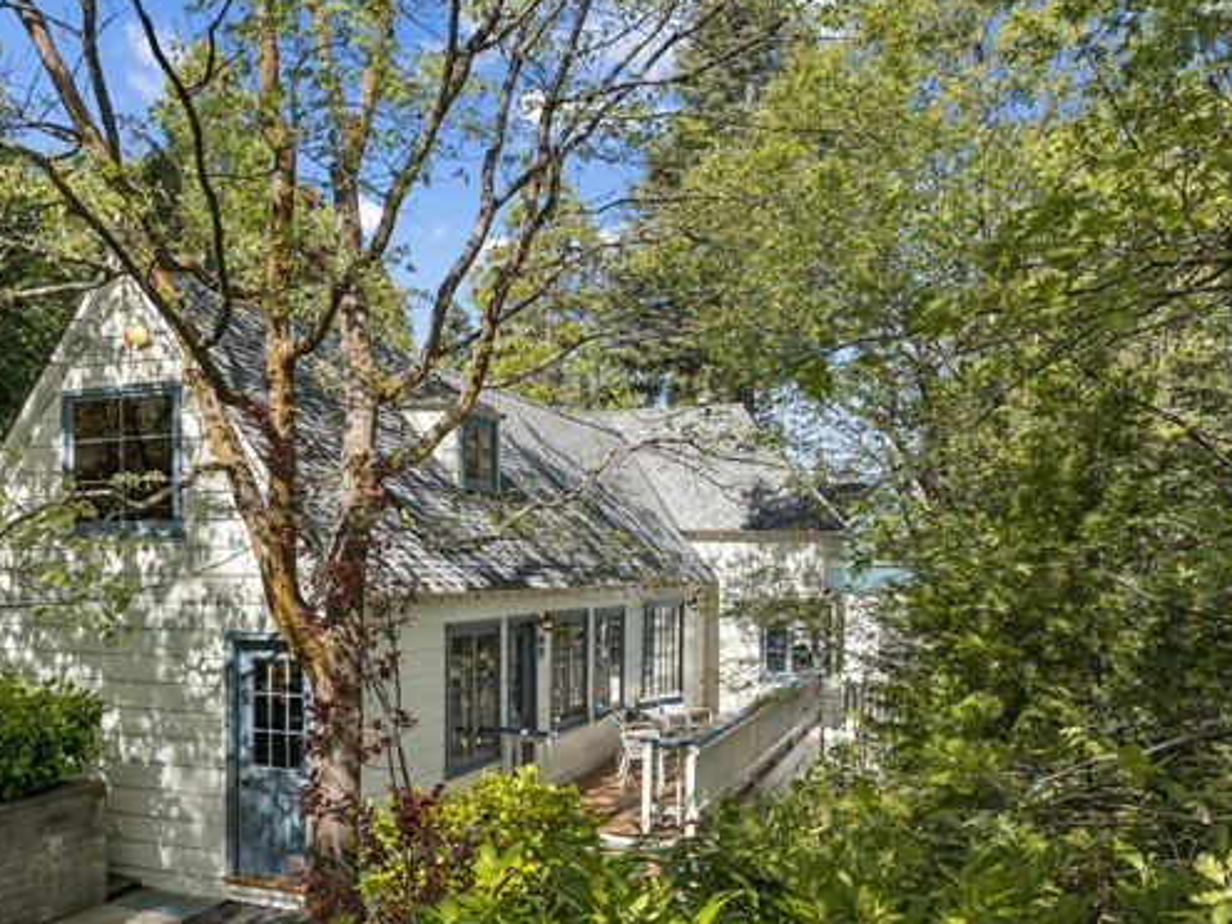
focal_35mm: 31
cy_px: 567
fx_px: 1103
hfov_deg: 57.6
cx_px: 460
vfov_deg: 45.1
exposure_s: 1/60
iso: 100
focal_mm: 12.3
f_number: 2.8
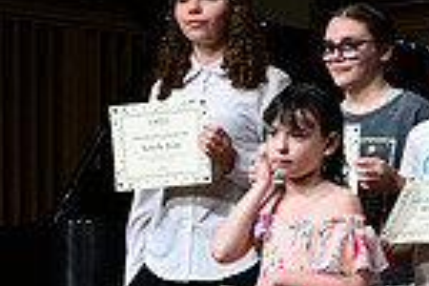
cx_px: 681
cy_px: 219
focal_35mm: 174
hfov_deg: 11.3
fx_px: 2073
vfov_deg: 7.9
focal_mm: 45
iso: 3200
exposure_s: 1/320
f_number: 5.6
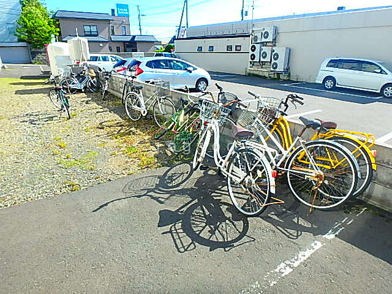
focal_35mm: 21
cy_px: 147
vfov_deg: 63.4
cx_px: 196
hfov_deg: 79.0
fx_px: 238
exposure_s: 1/500
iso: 125
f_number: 3.5
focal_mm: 3.7
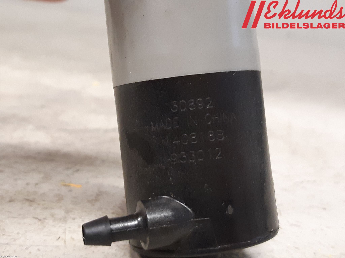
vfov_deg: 53.1
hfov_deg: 67.3
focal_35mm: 26
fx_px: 259
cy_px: 129
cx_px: 172
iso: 250
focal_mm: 3.93
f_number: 1.7
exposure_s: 1/50
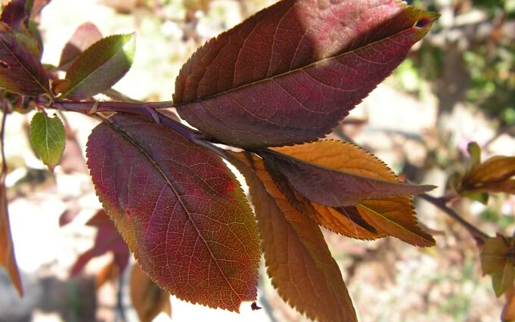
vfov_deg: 32.8
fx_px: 548
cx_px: 258
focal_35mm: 39
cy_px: 170
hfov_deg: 50.4
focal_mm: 6
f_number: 4.8
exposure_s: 1/100
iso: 64
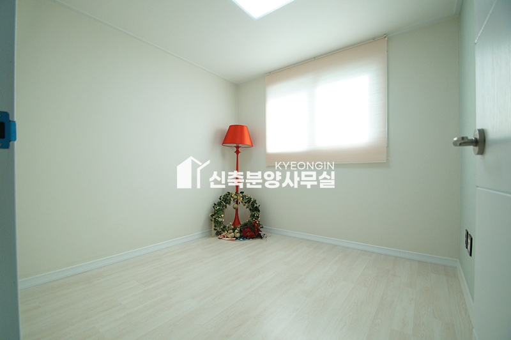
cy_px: 170
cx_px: 256
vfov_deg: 77.2
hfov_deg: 100.4
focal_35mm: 15
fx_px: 213
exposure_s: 1/500
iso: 800
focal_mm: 10
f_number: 4
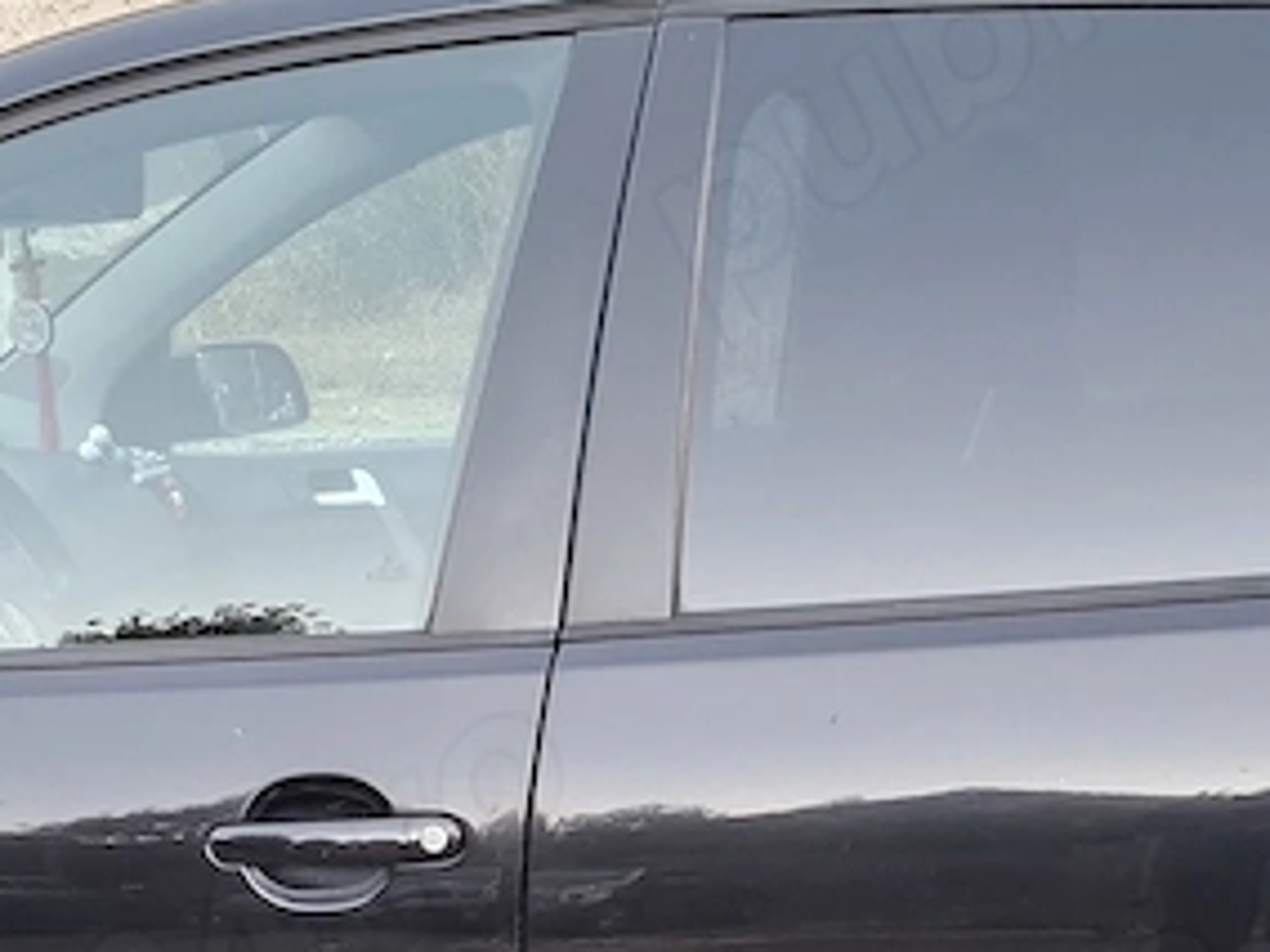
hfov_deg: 24.1
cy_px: 1149
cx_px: 604
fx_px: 2972
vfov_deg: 17.4
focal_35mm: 81
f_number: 1.8
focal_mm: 5.54
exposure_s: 1/33
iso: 250
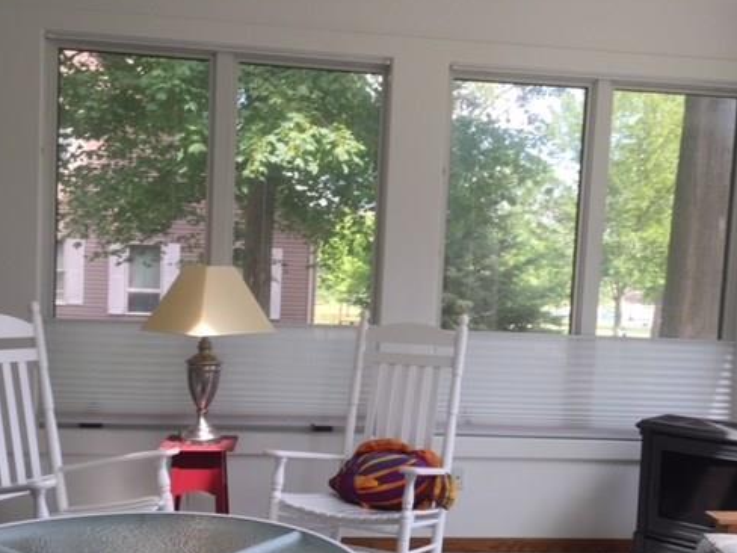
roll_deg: -1.7
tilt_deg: -3.7
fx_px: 809
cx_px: 402
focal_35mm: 38
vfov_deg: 37.4
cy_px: 354
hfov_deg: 48.9
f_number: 2.2
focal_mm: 4.15
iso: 32
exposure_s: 1/120
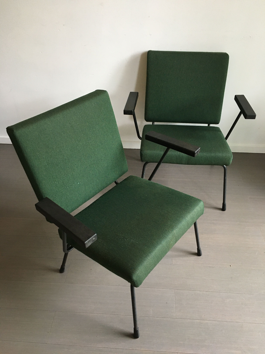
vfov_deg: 61.7
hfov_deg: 48.2
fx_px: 296
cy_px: 177
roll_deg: -0.9
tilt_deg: -39.5
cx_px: 132
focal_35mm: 29
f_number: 2.2
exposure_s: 1/33
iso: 160
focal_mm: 4.15
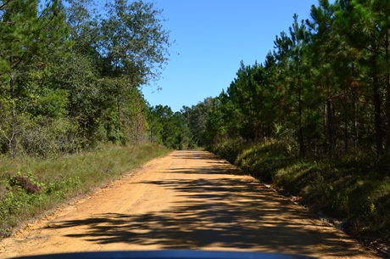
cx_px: 195
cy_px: 130
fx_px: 487
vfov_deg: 29.8
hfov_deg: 43.7
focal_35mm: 45
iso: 400
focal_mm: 30
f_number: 10
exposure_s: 1/320
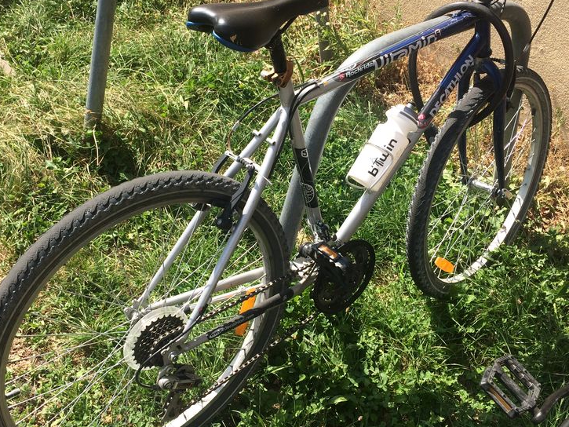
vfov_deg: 35.9
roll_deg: -14.7
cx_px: 271
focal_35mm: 40
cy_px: 188
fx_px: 658
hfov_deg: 46.8
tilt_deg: -40.3
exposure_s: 1/954
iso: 32
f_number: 2.2
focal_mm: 4.15
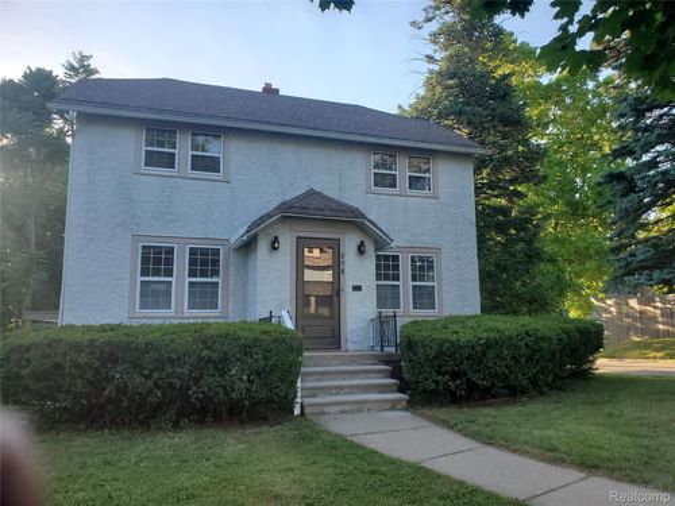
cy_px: 253
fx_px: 507
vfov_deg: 53.1
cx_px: 338
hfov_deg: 67.3
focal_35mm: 26
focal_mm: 4.3
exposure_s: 1/385
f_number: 2.4
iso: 50
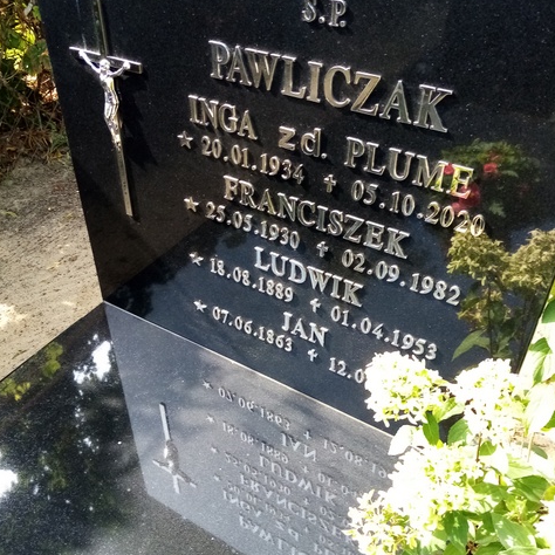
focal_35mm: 31
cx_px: 278
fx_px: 562
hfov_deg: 52.5
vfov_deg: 52.5
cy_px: 266
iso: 125
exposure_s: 1/100
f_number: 1.8
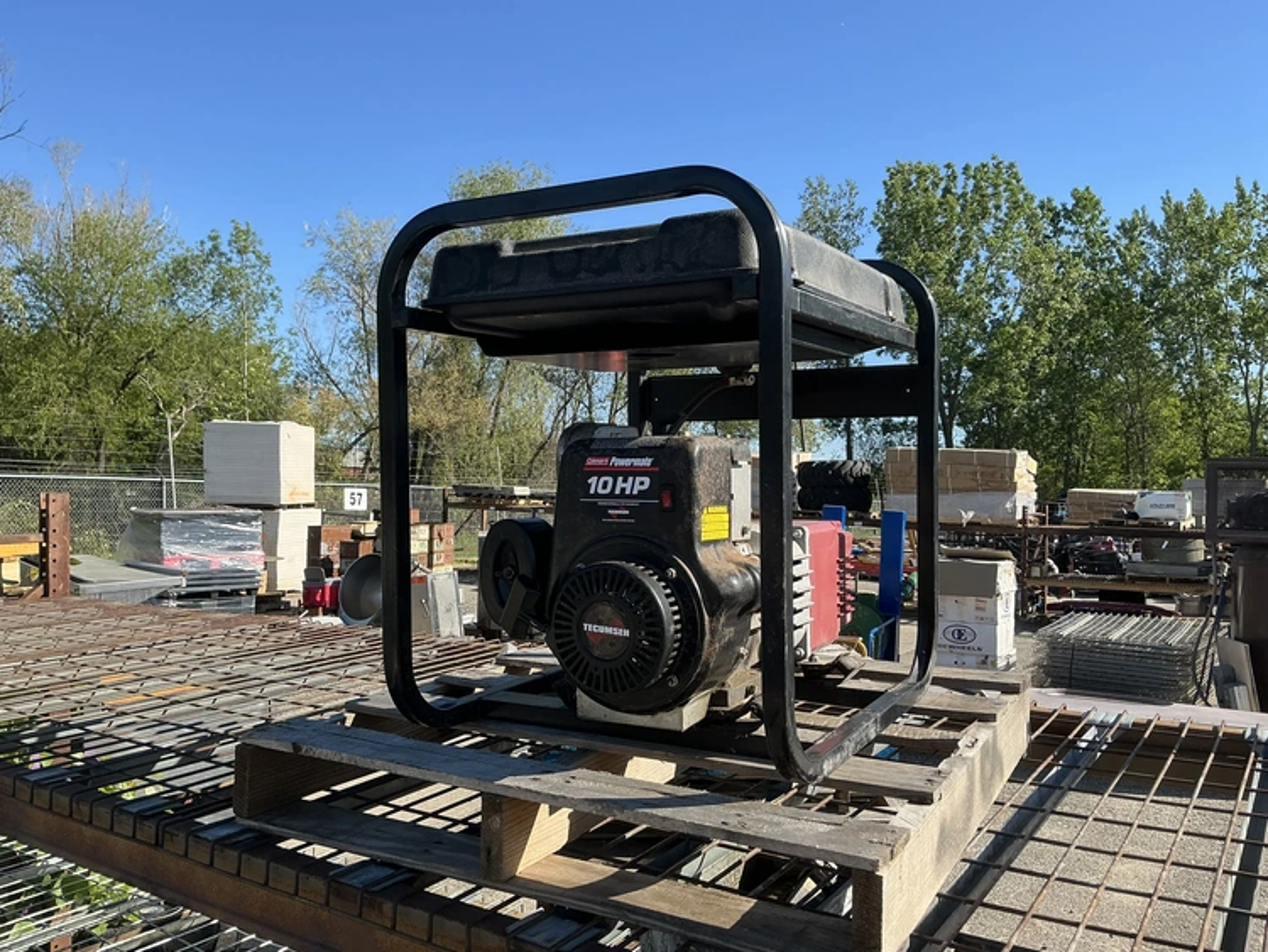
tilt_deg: +2.2
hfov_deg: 63.4
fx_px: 1026
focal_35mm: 28
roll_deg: -1.2
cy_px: 476
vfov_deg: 49.8
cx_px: 634
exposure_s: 1/978
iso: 25
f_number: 1.8
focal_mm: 3
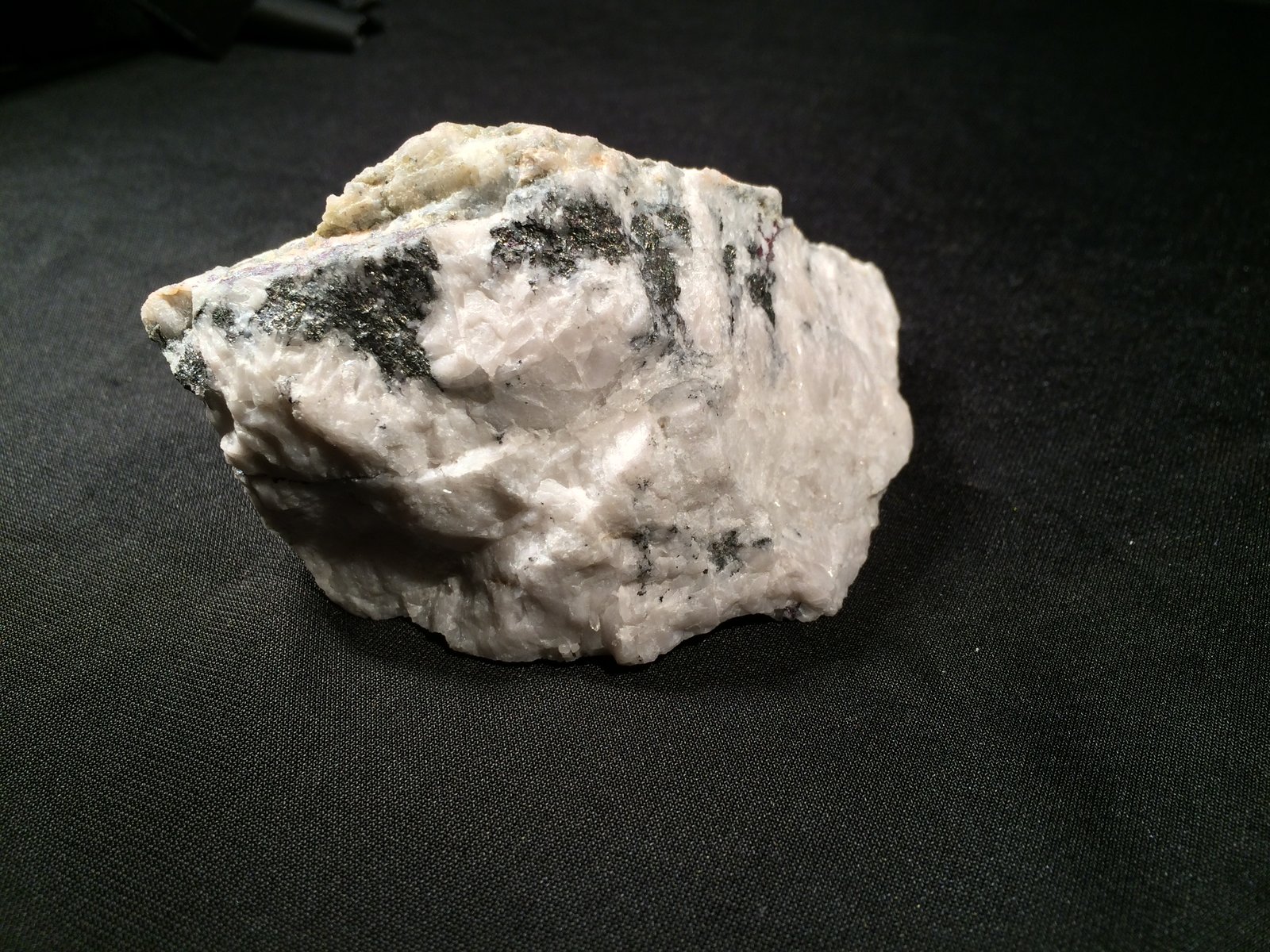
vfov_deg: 48.2
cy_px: 476
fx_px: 1064
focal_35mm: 29
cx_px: 635
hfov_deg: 61.7
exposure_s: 1/60
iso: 50
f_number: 2.2
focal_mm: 4.15
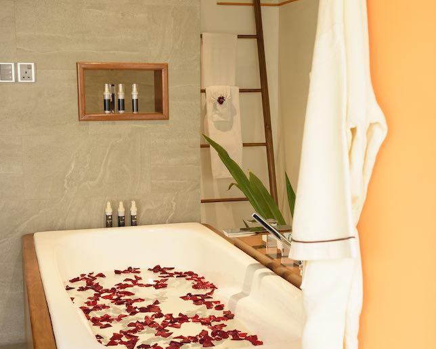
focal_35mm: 51
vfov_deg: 29.7
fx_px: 658
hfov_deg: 36.6
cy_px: 193
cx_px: 198
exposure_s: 1/15
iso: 400
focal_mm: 35
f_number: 10
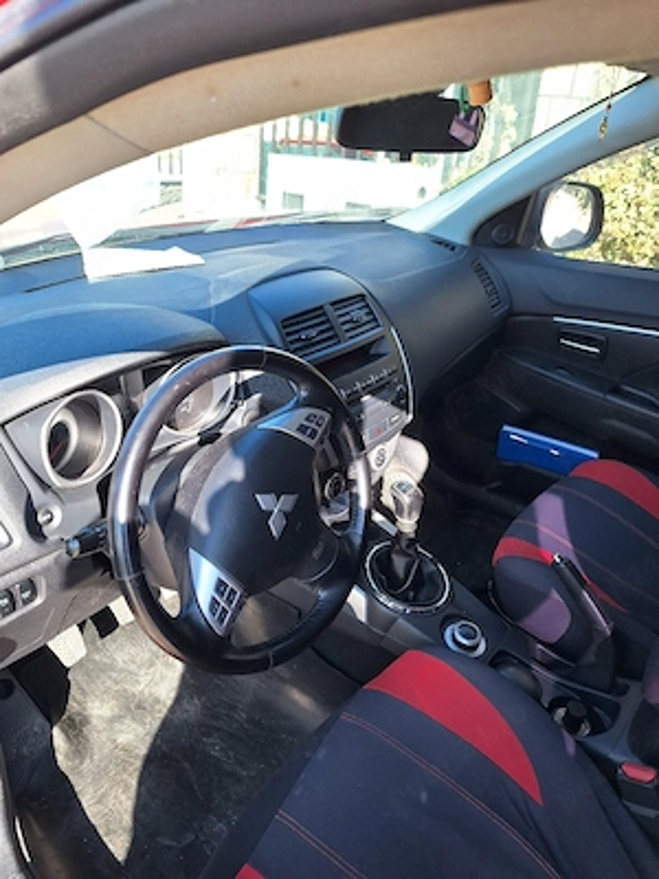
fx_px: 584
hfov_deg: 58.9
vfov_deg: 73.9
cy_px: 440
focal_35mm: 23
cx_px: 330
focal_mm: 5.54
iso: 40
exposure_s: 1/345
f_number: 1.8
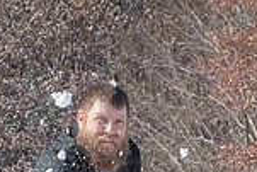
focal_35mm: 307
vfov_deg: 4.4
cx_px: 213
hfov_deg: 6.7
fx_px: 2194
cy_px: 302
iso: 640
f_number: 14
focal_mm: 80
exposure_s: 1/1000
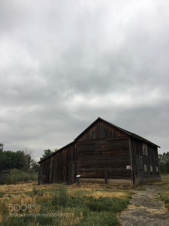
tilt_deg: +17.7
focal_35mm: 29
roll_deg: -0.7
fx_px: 189
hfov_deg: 48.2
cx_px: 84
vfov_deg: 61.7
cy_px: 113
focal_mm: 4.15
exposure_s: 1/381
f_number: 2.2
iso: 25
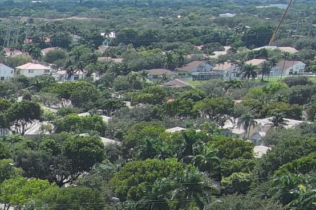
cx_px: -478
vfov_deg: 7.9
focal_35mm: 157
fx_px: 1378
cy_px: 546
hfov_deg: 10.8
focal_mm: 10.57
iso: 100
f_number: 2.8
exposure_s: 1/867
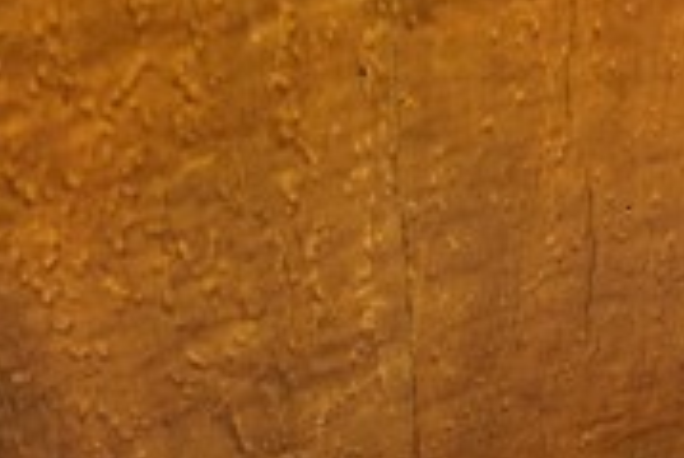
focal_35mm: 58
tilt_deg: -38.2
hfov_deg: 34.3
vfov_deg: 23.1
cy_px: 382
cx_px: 256
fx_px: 1104
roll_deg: +9.4
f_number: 1.6
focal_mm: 5.1
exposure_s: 1/50
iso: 400
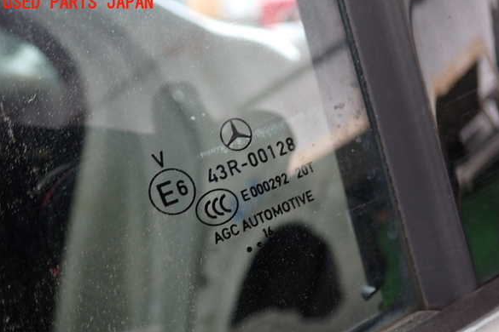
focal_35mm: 32
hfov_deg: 58.7
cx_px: 254
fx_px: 444
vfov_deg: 41.1
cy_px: 184
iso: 200
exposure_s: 1/40
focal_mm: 5.4
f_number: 2.3
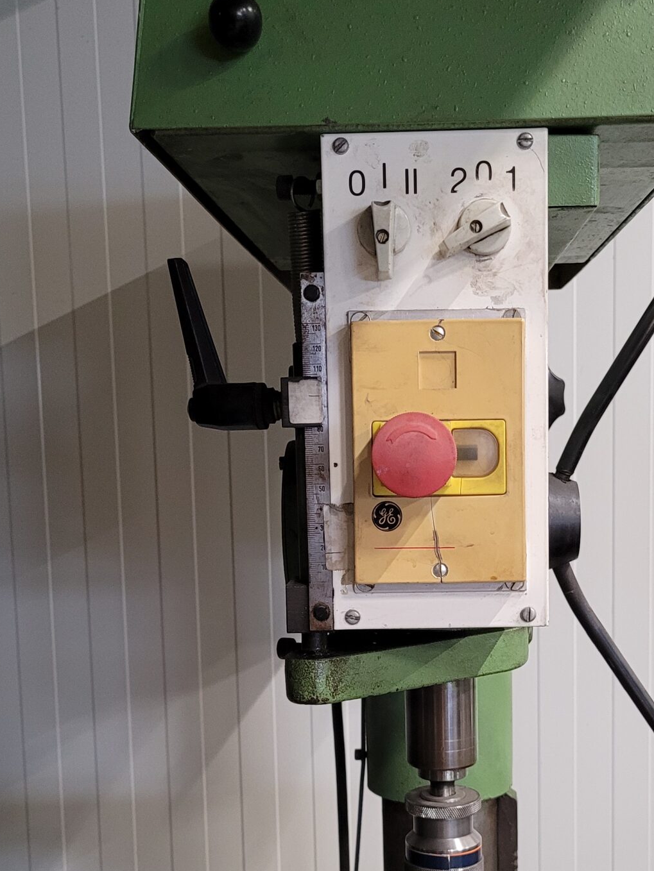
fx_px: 1234
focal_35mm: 49
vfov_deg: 38.6
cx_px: 360
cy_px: 547
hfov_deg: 29.7
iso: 500
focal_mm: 5.4
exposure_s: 1/50
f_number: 1.8
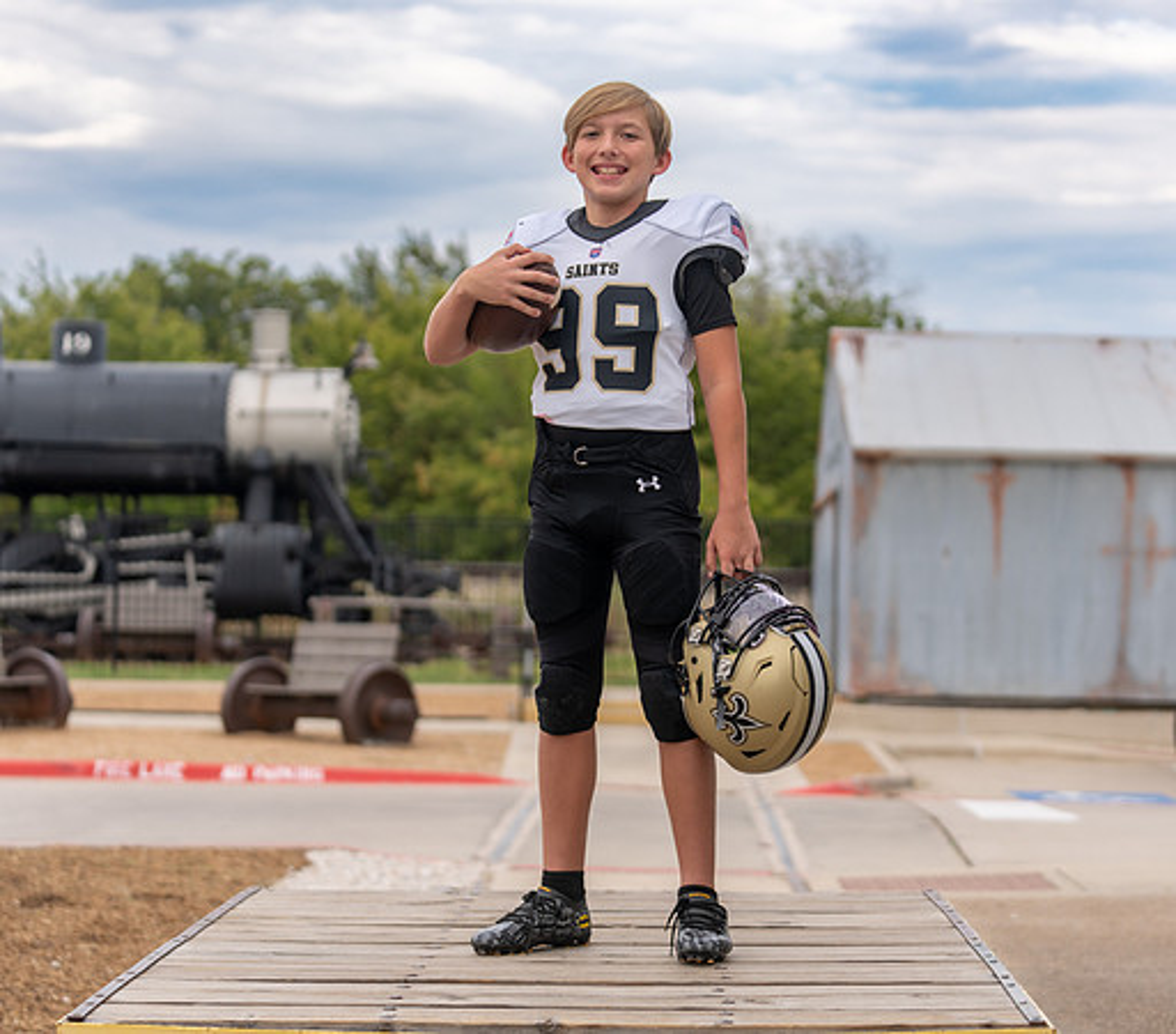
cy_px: 517
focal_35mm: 83
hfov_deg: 22.1
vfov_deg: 19.5
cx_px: 649
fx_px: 3014
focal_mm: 70
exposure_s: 1/400
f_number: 2.8
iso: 100
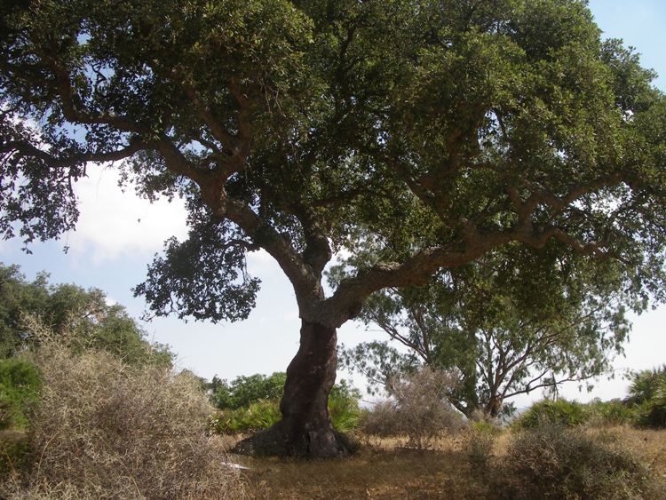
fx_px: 674
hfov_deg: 52.6
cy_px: 250
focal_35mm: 35
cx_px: 333
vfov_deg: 40.7
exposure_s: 1/250
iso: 80
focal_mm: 5.8
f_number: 4.3
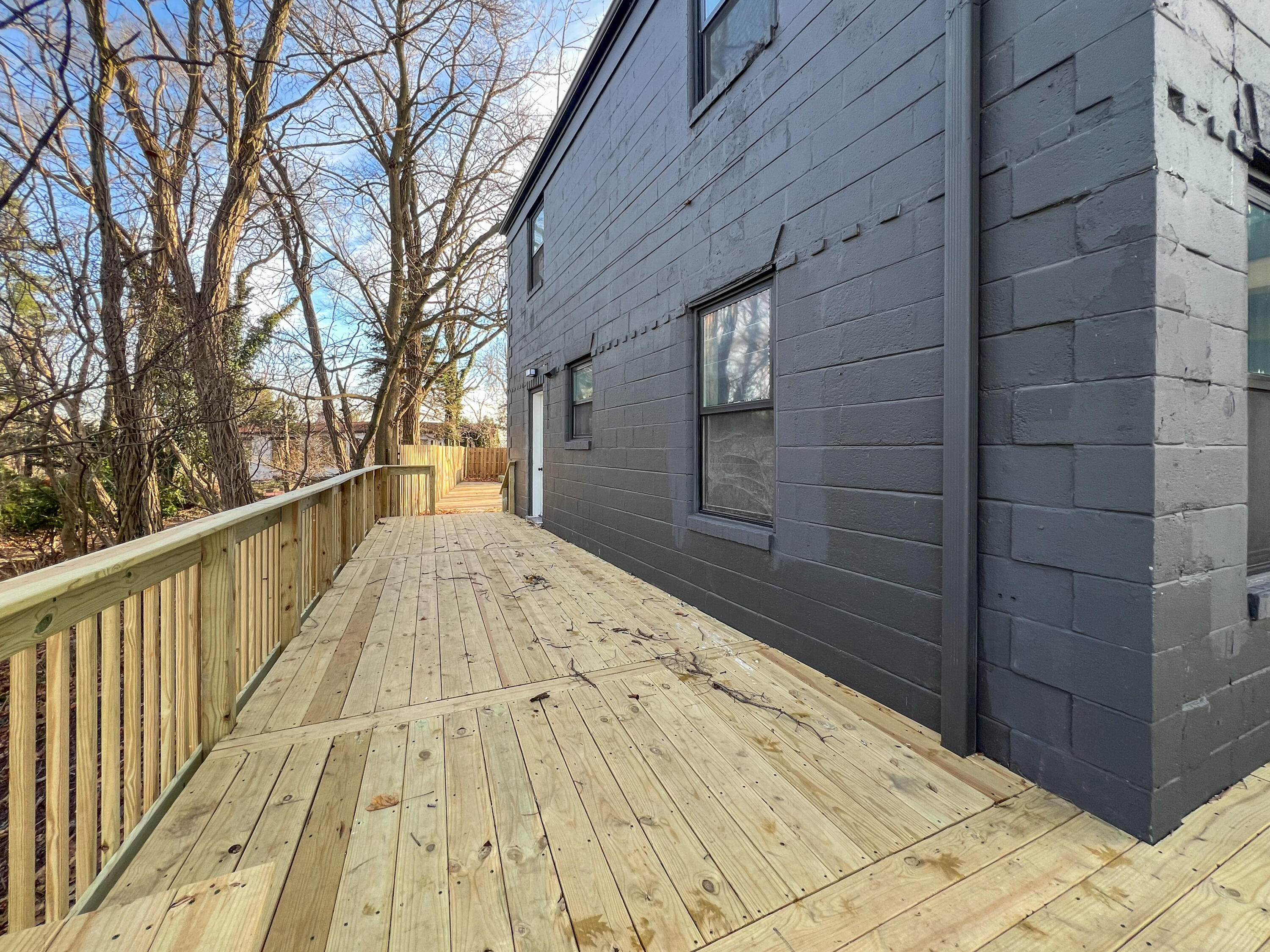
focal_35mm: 13
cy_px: 476
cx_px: 635
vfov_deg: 89.9
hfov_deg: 106.2
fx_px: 477
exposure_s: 1/100
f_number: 1.8
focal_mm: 1.57
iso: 32
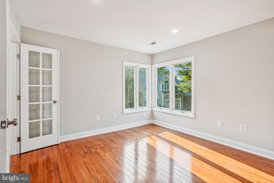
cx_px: 137
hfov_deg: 96.7
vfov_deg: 73.8
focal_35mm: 16
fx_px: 122
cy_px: 92
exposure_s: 1/40
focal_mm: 16
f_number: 8
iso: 200
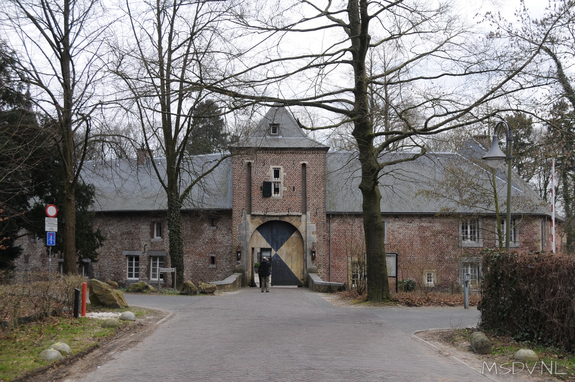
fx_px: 670
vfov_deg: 31.8
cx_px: 288
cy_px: 191
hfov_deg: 46.4
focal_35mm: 42
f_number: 6.3
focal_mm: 28
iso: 200
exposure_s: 1/125
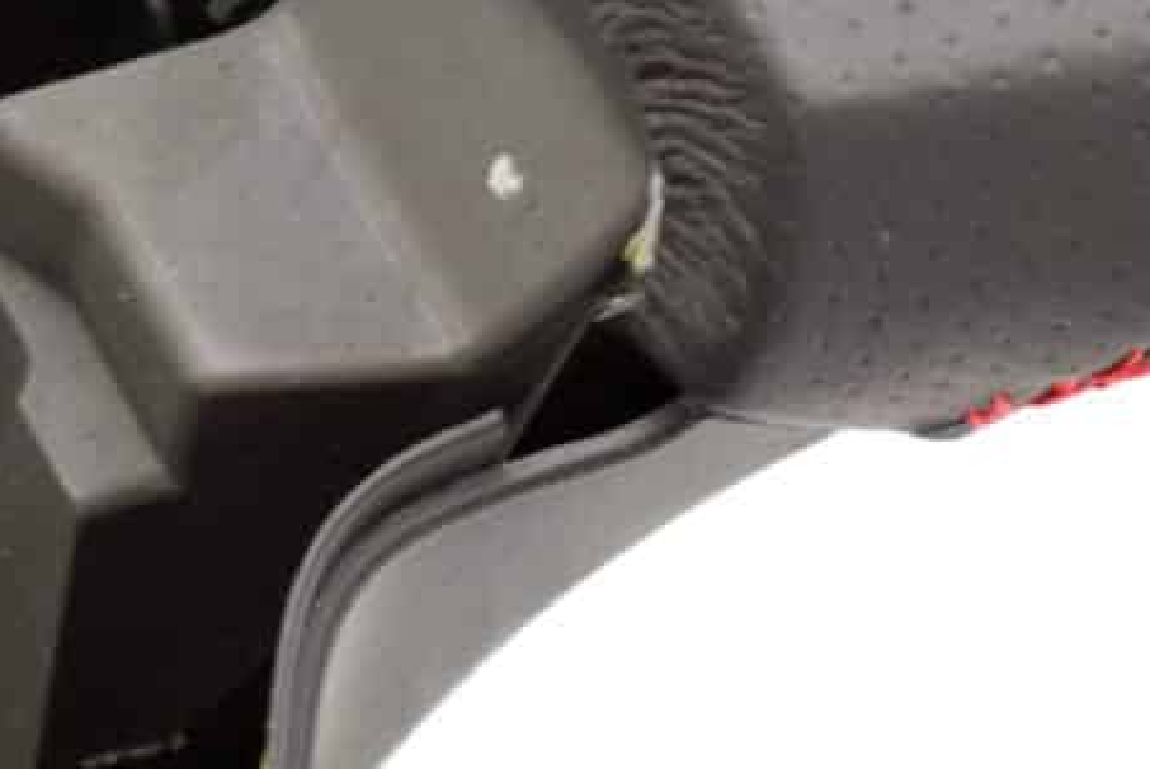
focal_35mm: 273
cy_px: 312
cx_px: 1285
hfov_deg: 7.5
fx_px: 8718
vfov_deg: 5.1
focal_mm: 55
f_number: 5.6
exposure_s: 1/60
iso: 400
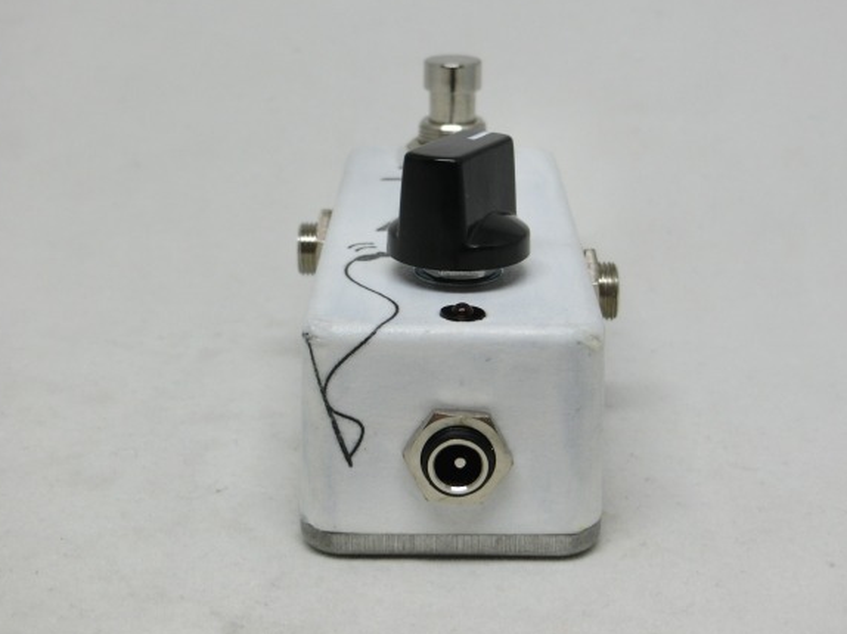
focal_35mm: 58
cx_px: 450
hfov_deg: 33.2
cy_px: 288
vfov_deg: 25.2
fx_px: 1419
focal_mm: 9.3
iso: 100
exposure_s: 1/125
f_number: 4.7
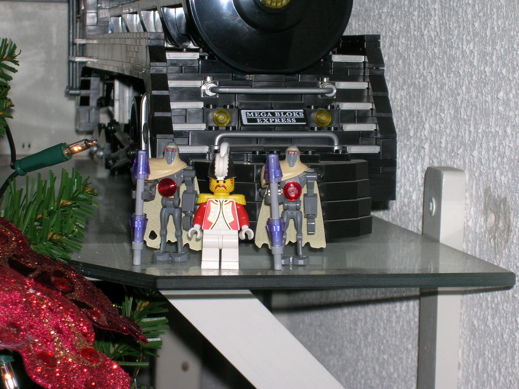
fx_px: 1529
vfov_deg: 14.5
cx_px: 260
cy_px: 194
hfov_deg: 19.3
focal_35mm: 102
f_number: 4.9
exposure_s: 1/60.1
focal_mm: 17.1
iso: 50
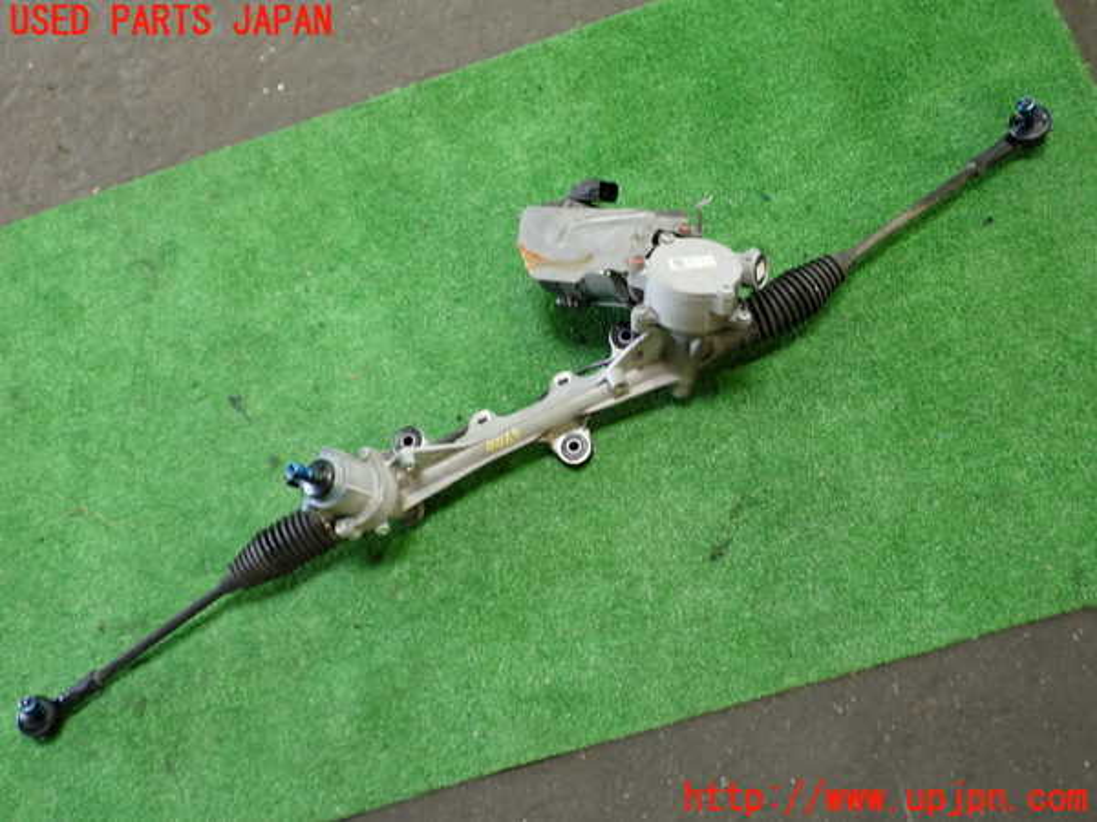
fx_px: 1141
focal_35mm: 36
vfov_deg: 39.7
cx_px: 548
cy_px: 411
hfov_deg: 51.4
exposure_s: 1/40
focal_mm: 6.37
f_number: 2.5
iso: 320
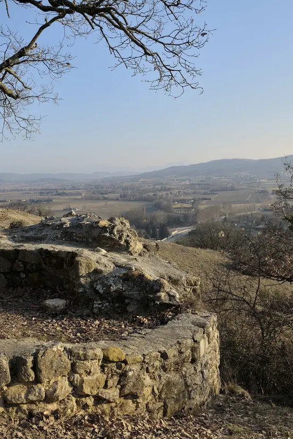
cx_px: 119
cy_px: 219
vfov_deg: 51.9
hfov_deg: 35.8
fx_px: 451
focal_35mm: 37
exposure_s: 1/640
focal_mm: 16
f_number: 5
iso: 200
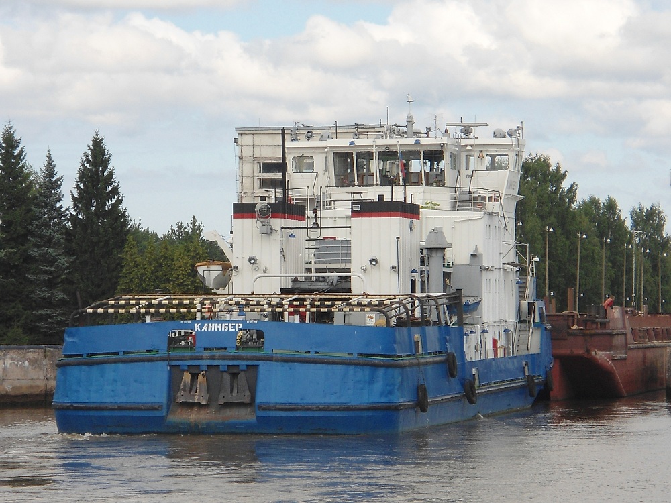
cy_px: 252
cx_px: 336
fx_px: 2035
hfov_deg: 18.7
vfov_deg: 14.1
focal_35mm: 105
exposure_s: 1/250
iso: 80
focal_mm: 18.8
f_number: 5.9
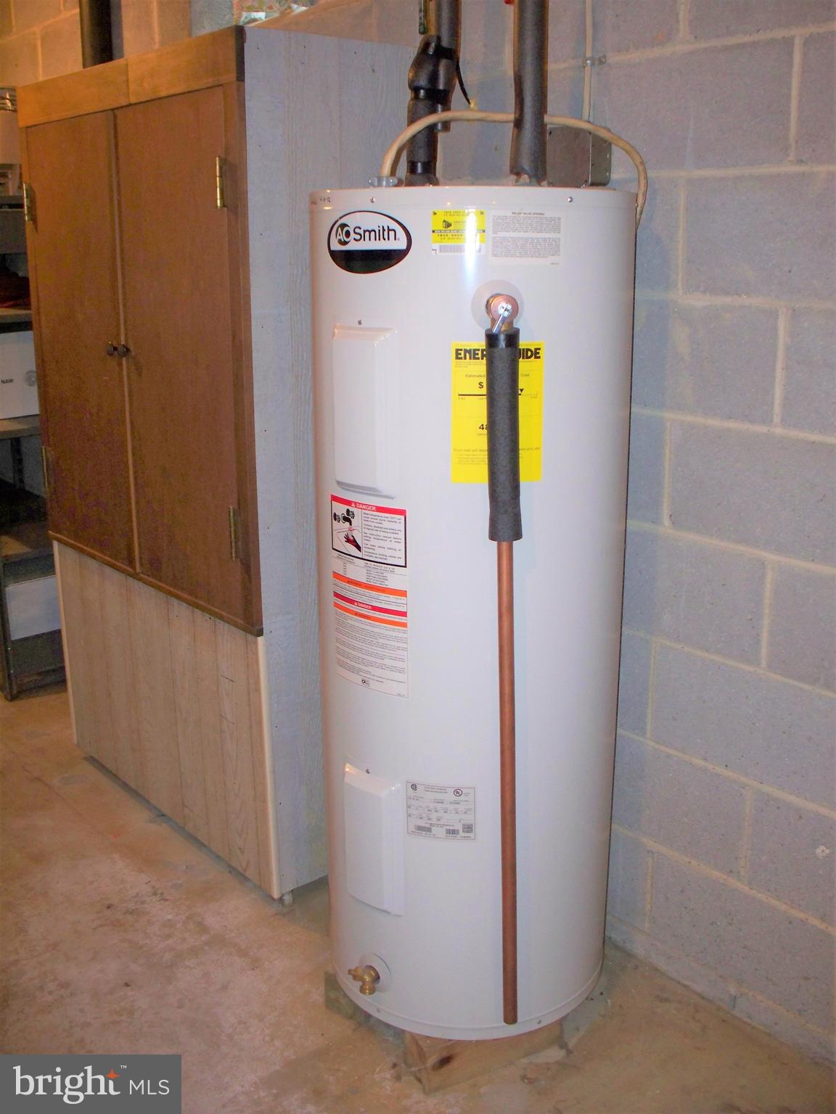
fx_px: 1159
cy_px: 557
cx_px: 418
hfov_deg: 39.7
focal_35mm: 36
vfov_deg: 51.4
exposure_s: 1/30
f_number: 2.8
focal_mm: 7.54
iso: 200
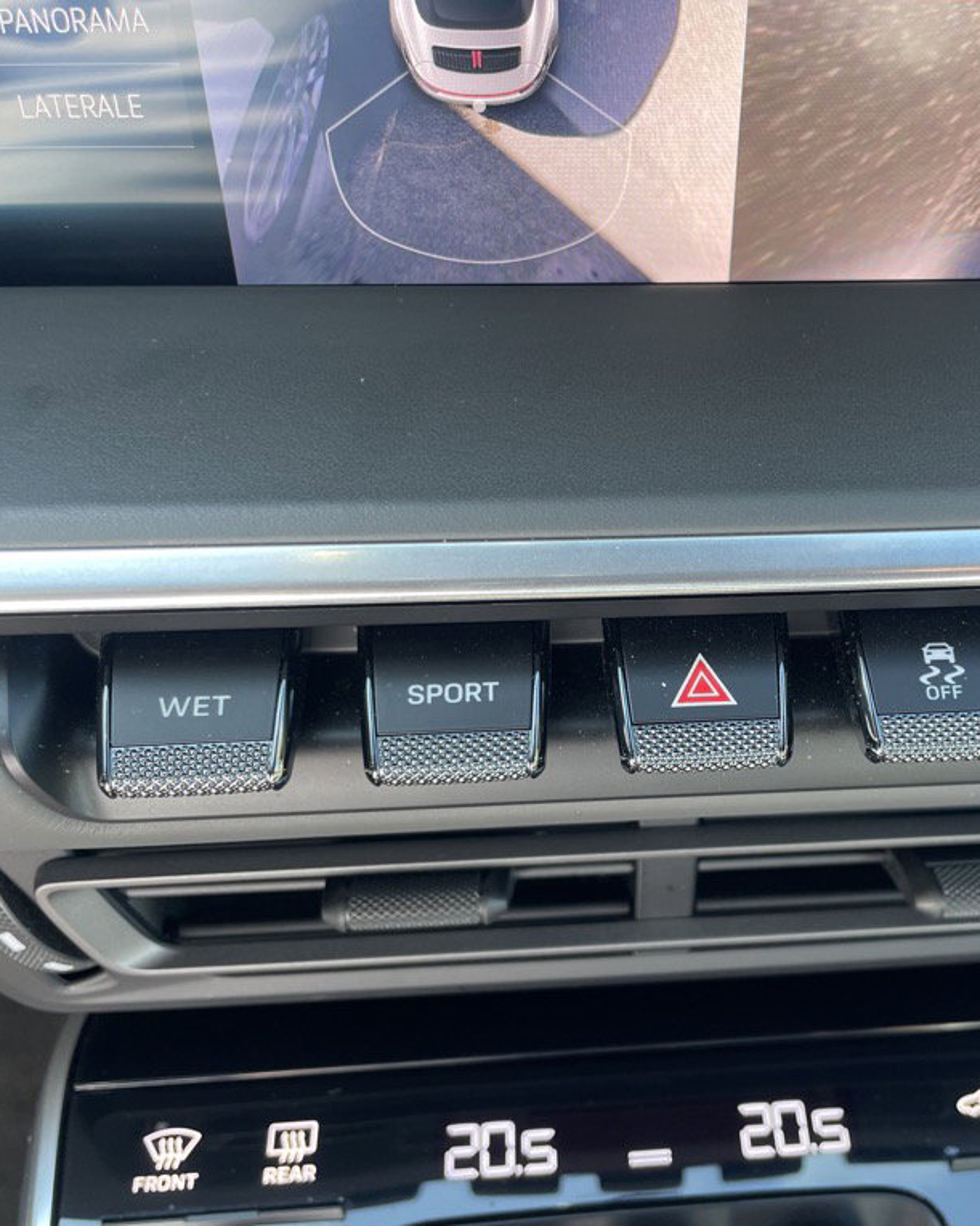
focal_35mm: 34
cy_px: 615
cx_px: 659
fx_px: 1233
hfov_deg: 42.7
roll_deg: -1.9
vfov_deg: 52.8
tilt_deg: -43.3
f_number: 1.6
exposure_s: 1/83
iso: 80
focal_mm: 4.2
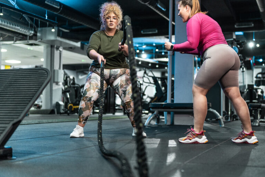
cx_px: 163
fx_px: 346
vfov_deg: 28.7
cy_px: 88
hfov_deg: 41.6
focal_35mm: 47
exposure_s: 1/250
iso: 1000
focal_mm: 35
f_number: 1.2
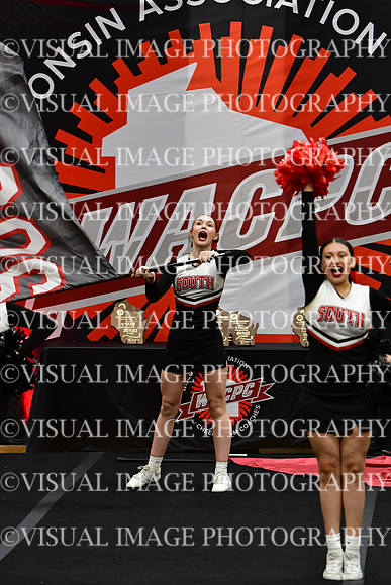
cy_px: 292
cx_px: 196
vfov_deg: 9.1
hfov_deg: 6.1
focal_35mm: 225
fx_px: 3663
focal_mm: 150
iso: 4000
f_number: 4
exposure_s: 1/500
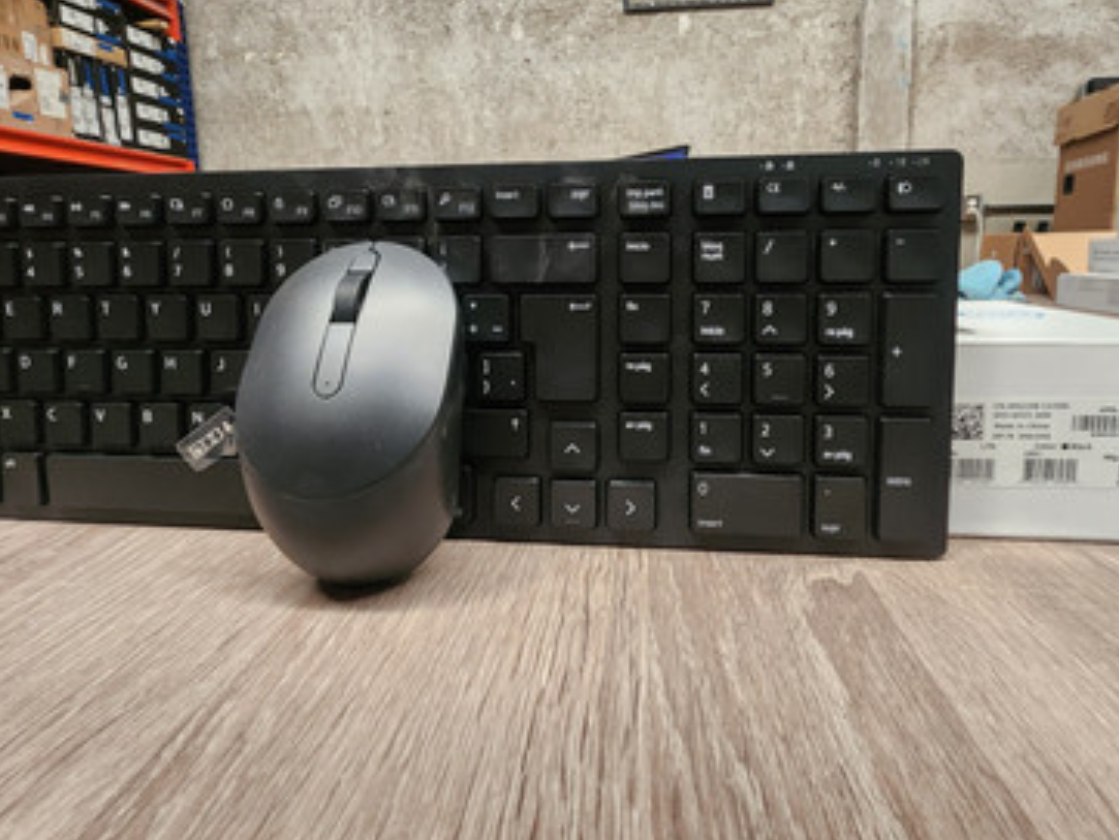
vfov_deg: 70.9
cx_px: 564
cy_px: 339
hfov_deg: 87.7
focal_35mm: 18
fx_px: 582
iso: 400
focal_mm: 2.2
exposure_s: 1/30
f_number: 2.2
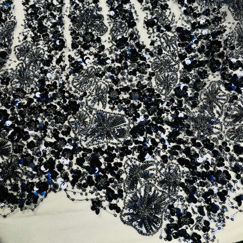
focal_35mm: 31
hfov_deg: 52.5
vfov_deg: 51.5
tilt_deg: -69.6
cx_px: 121
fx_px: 246
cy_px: 80
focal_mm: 5.1
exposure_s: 1/361
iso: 50
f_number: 1.6
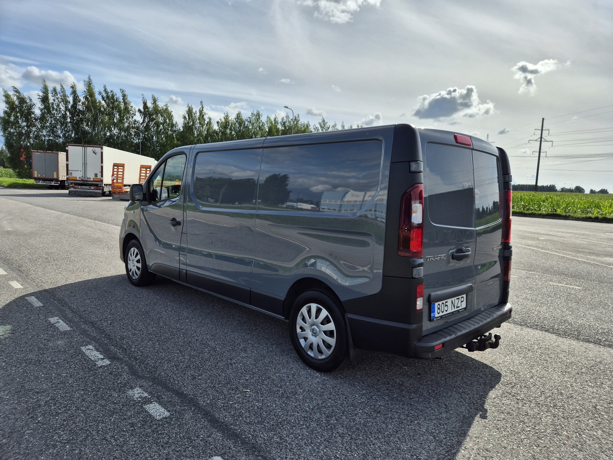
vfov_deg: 58.9
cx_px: 306
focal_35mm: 23
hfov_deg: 73.9
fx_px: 407
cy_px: 230
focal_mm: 5.4
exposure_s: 1/3008
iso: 25
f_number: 1.8
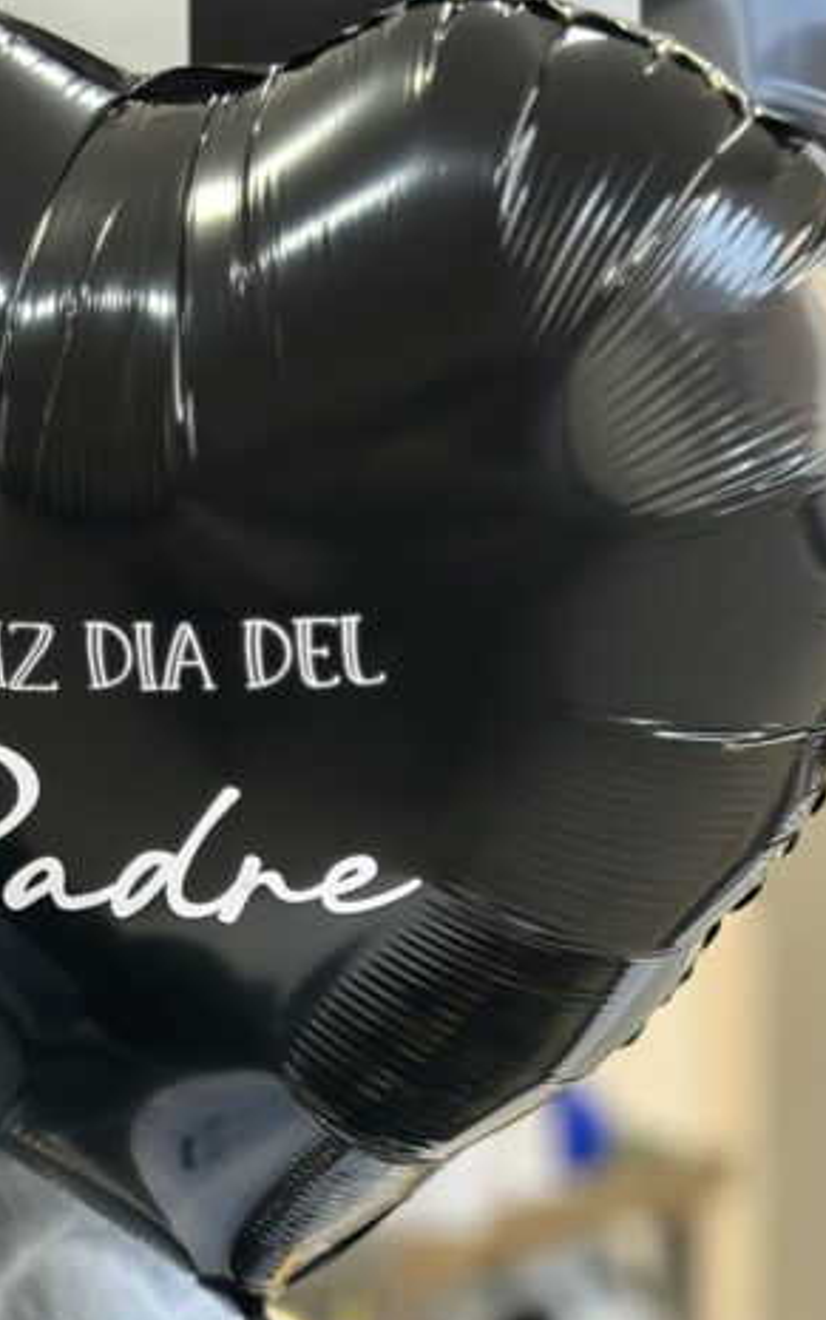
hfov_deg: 11.7
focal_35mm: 112
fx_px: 4030
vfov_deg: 18.1
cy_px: 1357
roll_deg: -0.4
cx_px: 448
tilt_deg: -7.8
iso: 125
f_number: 1.78
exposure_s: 1/120
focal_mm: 6.86
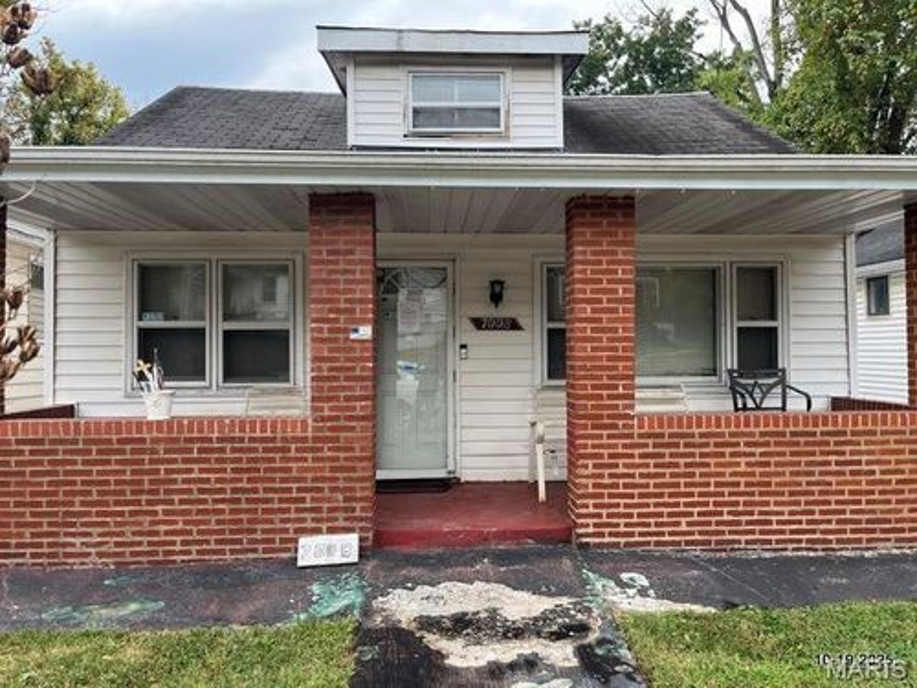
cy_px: 344
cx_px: 458
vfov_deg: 53.1
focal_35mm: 26
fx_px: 689
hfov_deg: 67.3
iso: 50
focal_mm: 5.1
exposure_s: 1/542
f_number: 1.6
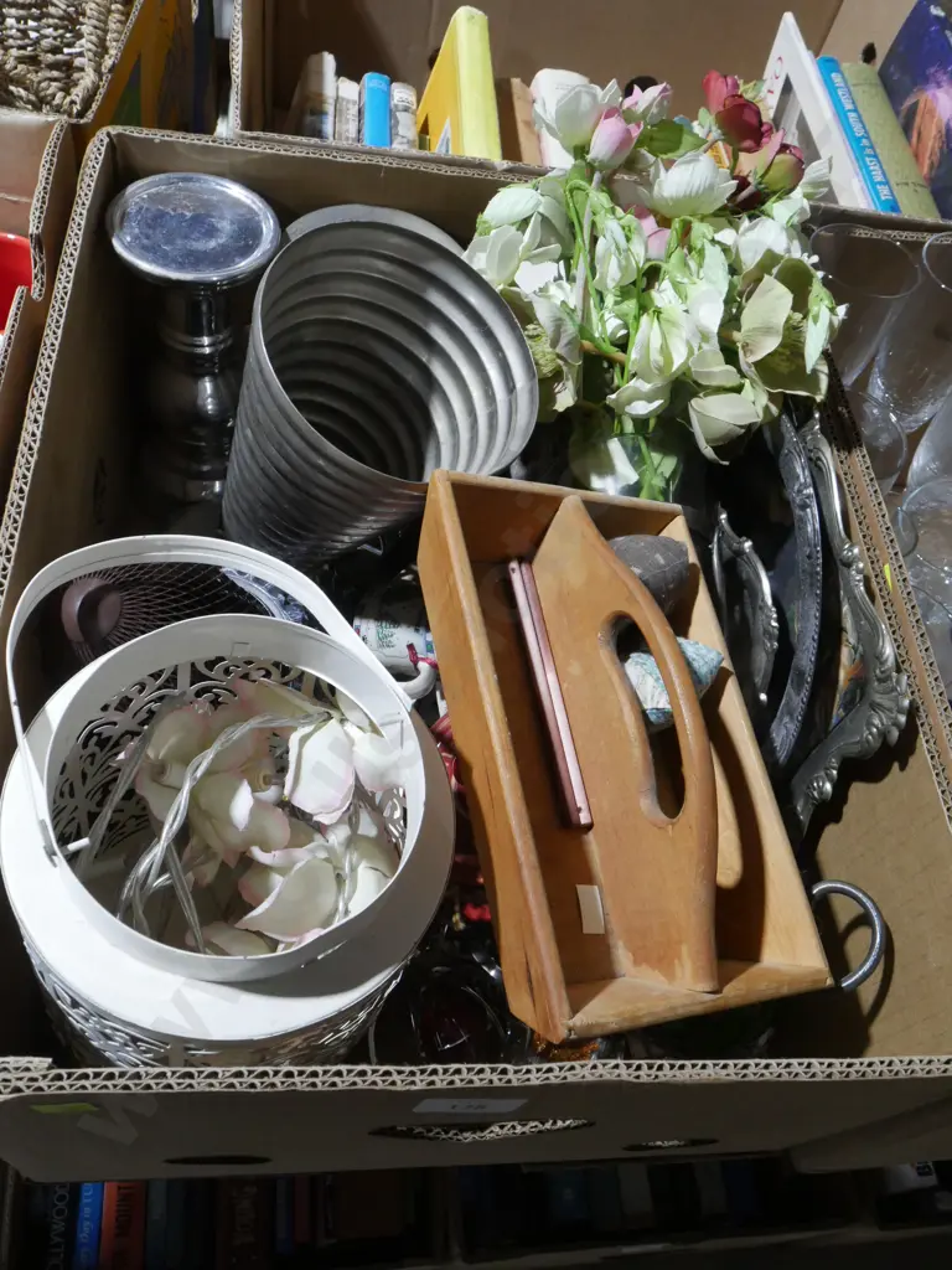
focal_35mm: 28
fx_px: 1027
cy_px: 635
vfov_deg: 63.4
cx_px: 476
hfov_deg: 49.7
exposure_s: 1/60
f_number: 9
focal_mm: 14
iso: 2000
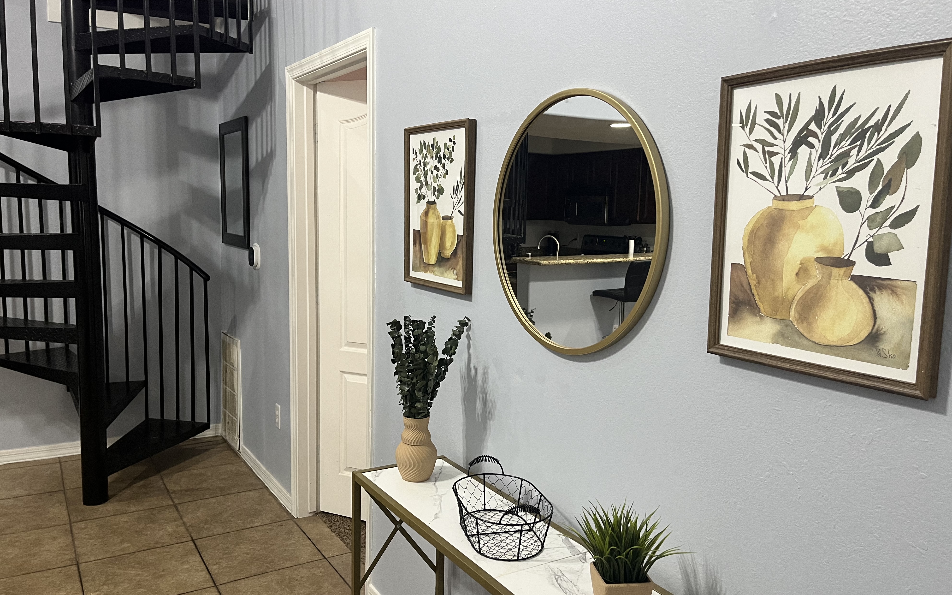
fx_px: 726
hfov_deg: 66.5
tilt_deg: -7.6
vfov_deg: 44.5
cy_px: 311
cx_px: 472
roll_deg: -1.1
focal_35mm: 28
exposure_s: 1/40
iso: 200
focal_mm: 5.1
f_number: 1.6
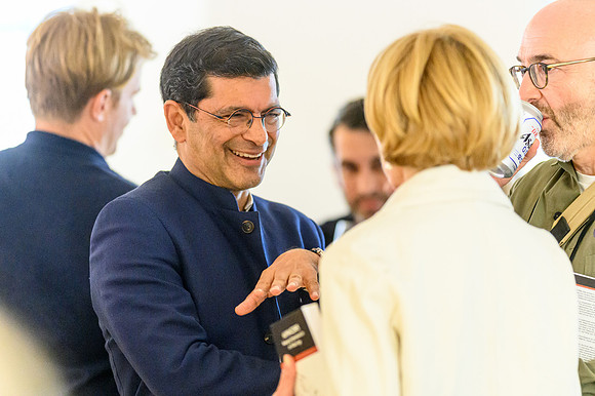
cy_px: 198
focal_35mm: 204
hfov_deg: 10.1
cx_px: 298
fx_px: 3368
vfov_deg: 6.7
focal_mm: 135
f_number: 1.8
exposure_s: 1/200
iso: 4500
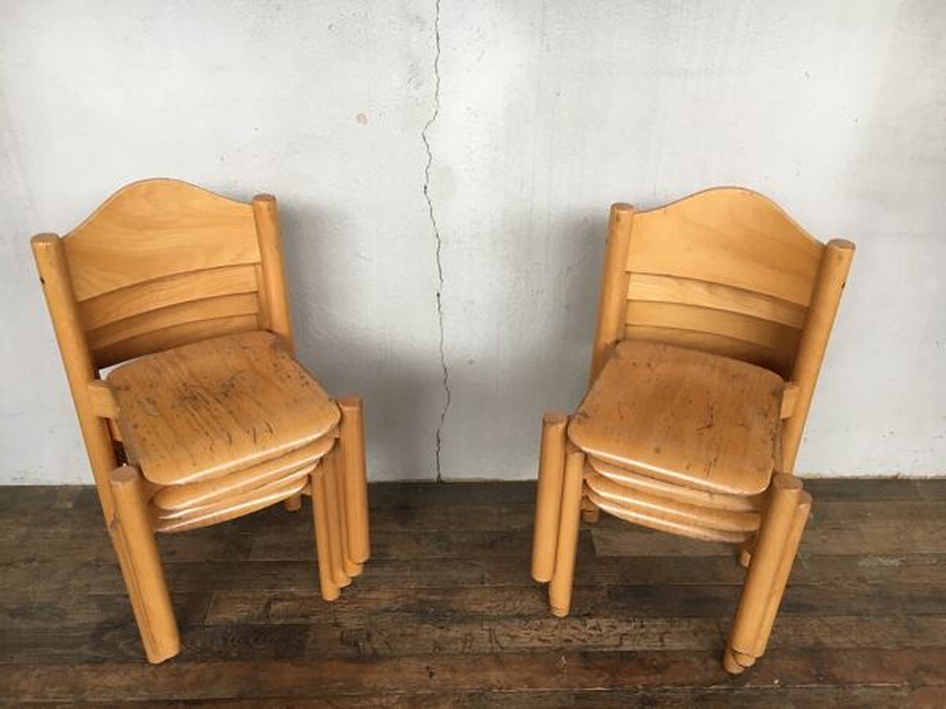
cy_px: 354
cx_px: 473
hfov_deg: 61.7
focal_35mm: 29
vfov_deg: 48.2
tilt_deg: -32.9
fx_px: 793
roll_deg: -0.1
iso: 80
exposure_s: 1/33
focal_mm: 4.15
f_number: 2.2
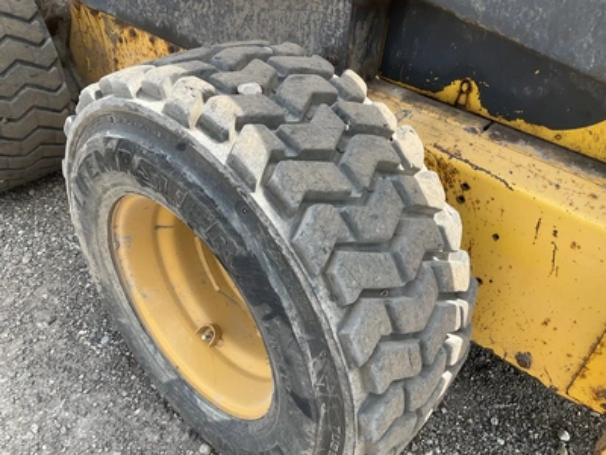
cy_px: 228
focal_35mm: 29
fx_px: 508
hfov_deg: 61.7
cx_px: 303
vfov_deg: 48.2
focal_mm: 3
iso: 25
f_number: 1.8
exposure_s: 1/406
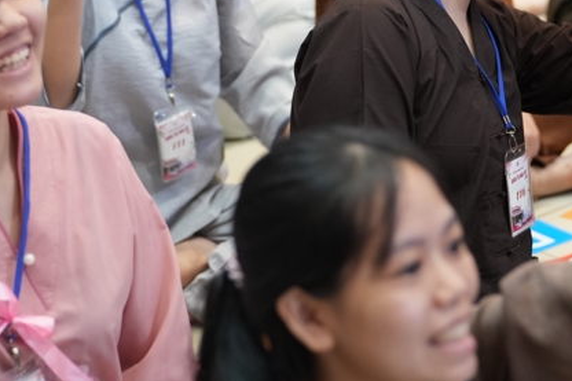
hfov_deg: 15.9
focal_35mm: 129
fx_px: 2049
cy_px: -44
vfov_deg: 10.5
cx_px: 335
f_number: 2.2
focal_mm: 55
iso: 2500
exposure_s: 1/160
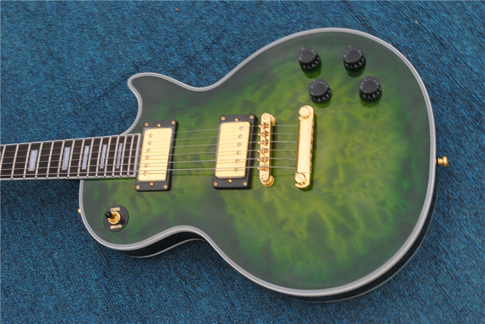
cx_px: 242
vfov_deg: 22.7
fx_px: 809
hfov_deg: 33.4
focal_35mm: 60
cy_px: 162
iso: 100
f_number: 16
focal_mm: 40
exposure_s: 1/15
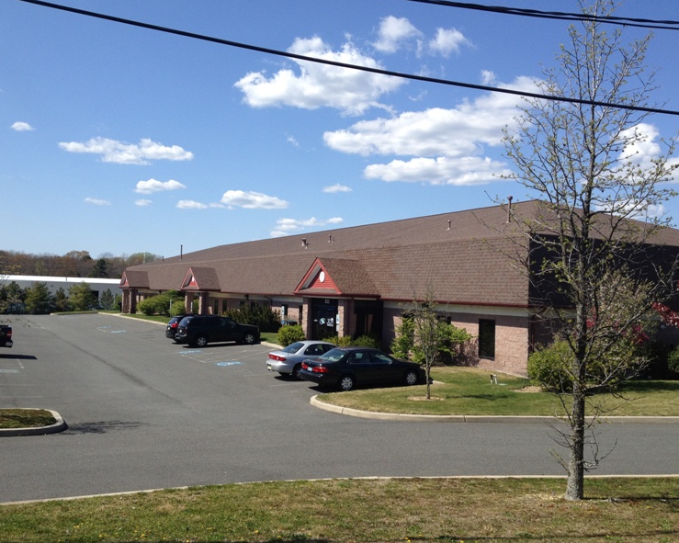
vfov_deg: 40.1
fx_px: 743
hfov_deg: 49.1
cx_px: 334
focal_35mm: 37
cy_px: 271
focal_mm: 4.28
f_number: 2.4
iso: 64
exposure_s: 1/1905
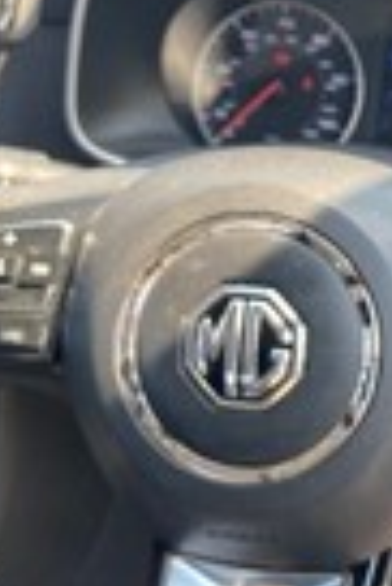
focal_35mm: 75
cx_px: 310
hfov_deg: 18.1
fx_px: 1222
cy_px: 289
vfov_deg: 27.0
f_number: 1.8
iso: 40
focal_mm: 3.99
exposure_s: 1/121
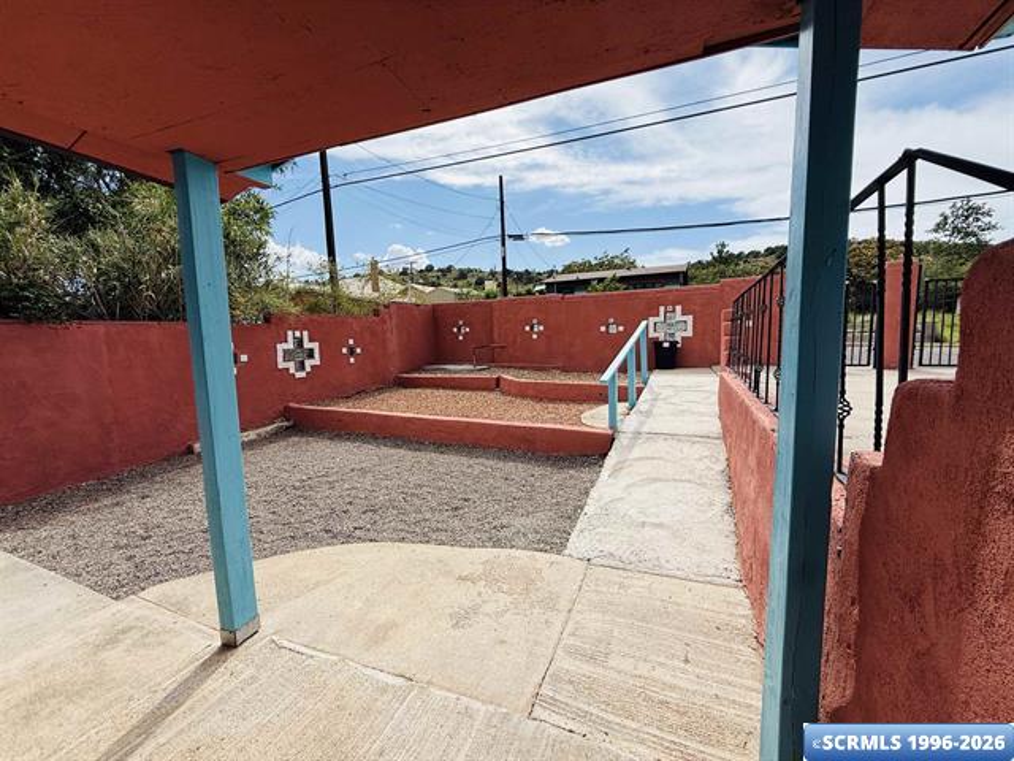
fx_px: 410
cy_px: 380
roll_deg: +0.7
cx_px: 507
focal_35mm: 14
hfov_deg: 102.1
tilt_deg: -6.4
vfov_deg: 85.7
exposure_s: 1/2165
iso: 50
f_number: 2.2
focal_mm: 2.22
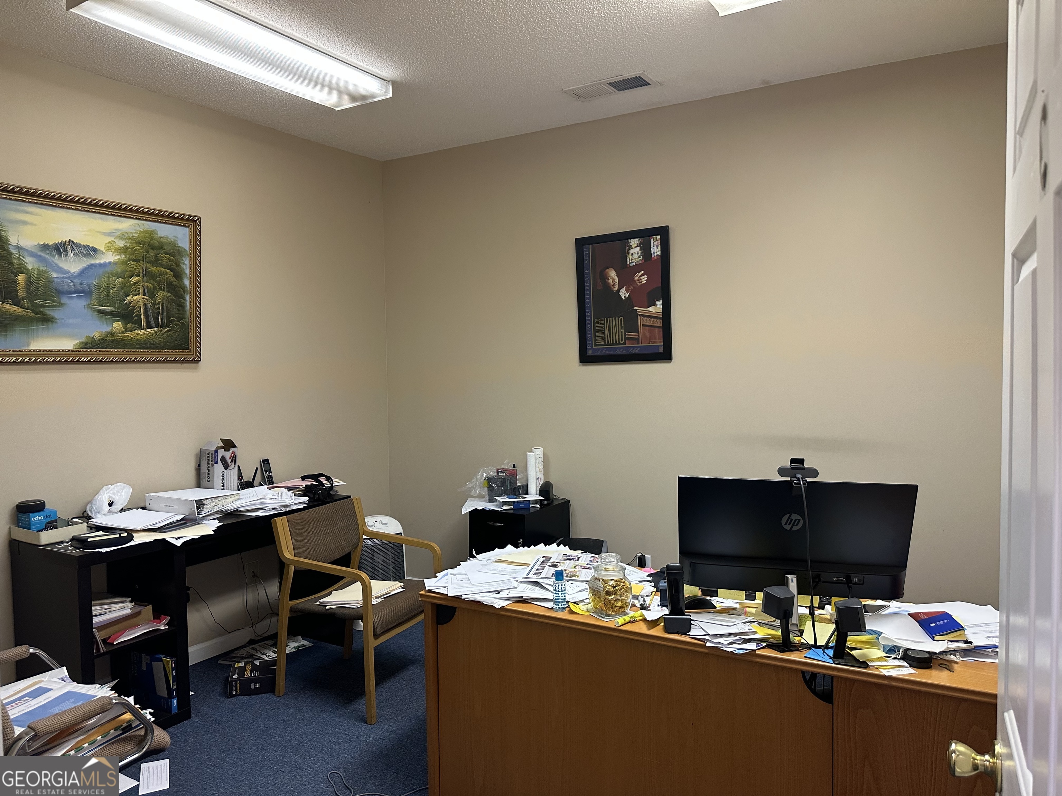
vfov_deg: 56.8
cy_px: 398
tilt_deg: -2.9
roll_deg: +0.4
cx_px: 531
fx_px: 736
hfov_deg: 71.6
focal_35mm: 24
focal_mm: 6.86
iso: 250
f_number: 1.78
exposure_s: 1/60
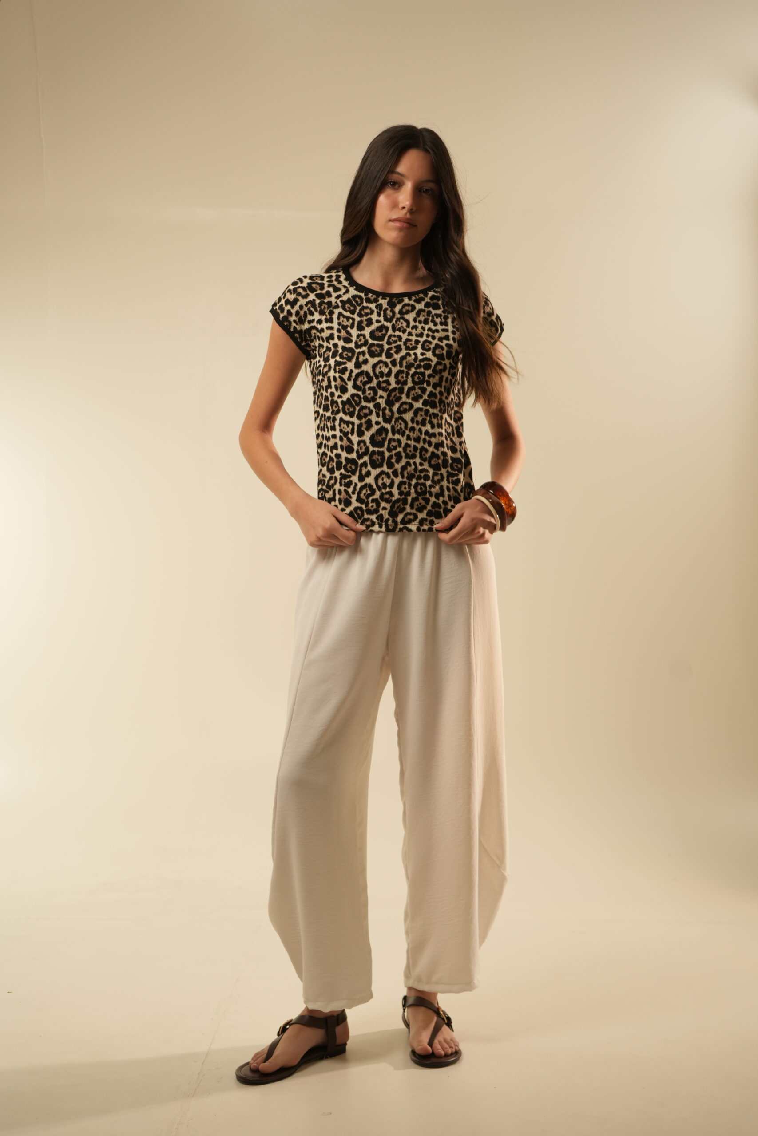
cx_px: 379
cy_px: 568
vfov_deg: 39.6
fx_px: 1579
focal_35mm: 50
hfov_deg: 27.0
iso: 500
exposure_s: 1/125
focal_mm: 50
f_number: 4
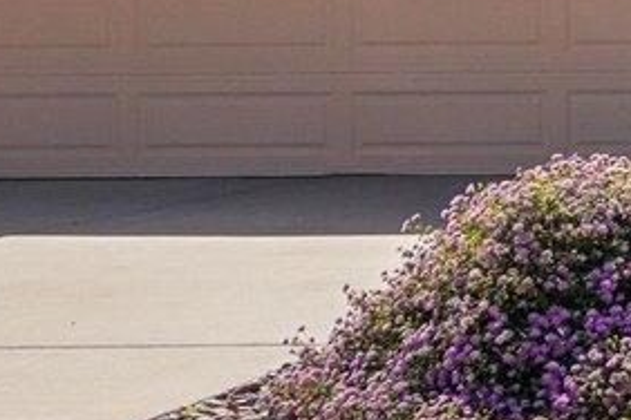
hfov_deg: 9.0
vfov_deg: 7.2
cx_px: 1830
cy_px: -84
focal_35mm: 189
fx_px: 3312
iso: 400
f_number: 8
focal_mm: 26
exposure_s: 1/800
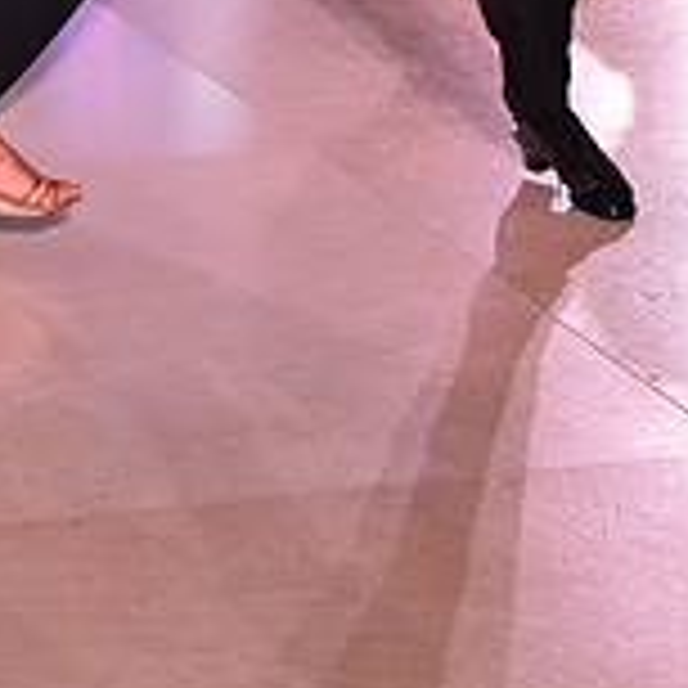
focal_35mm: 177
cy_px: -459
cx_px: -7
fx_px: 3980
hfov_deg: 9.8
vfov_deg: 9.5
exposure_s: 1/320
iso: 2500
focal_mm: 55
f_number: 7.1
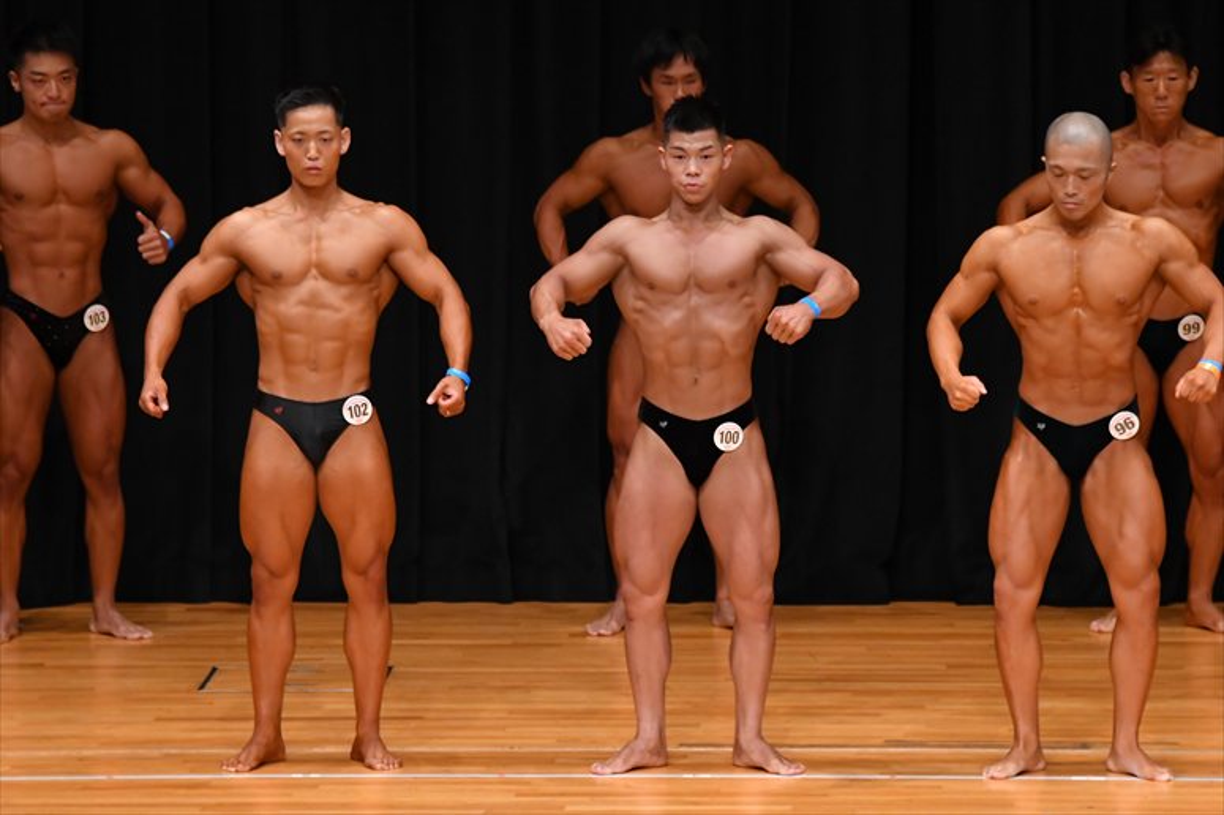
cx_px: 612
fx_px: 9176
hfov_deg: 7.6
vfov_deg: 5.1
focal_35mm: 270
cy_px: 408
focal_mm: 180
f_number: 5.6
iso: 3200
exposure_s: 1/400
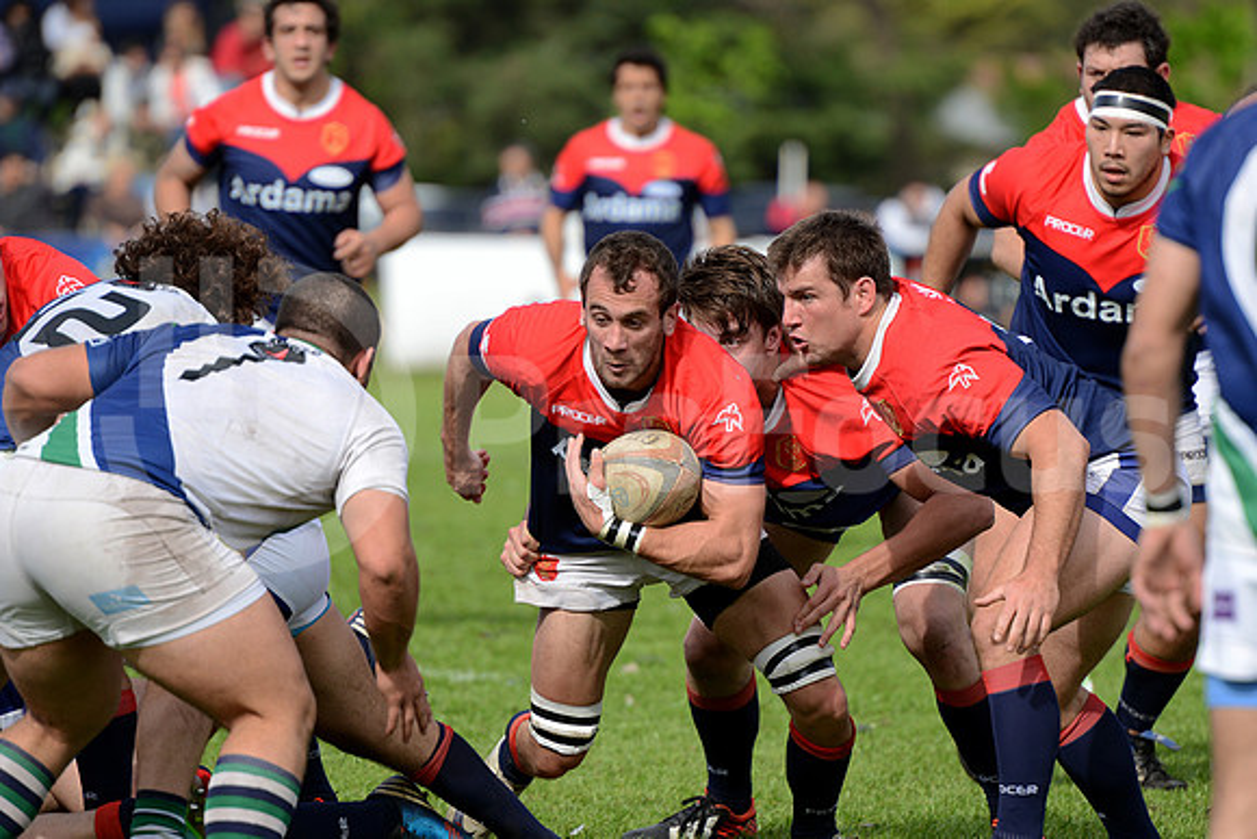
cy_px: 420
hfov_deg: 7.6
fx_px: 9429
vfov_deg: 5.1
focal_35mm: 270
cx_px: 628
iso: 400
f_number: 4
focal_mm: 270
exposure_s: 1/1250
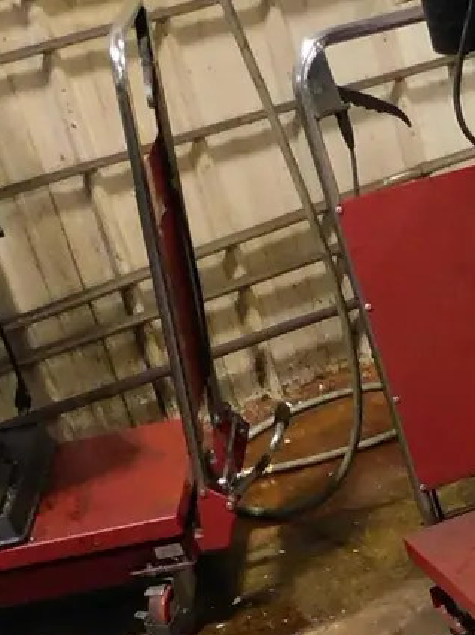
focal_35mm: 108
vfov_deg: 16.1
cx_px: 880
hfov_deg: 12.4
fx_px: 1978
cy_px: 1049
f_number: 3
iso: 400
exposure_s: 1/20
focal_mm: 4
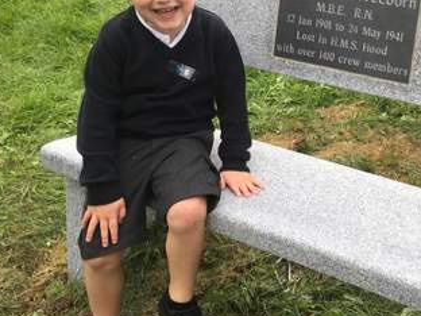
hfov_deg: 34.7
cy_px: 103
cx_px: 354
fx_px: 645
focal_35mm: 53
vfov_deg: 27.3
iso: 25
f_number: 2.2
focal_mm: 4.15
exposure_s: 1/377
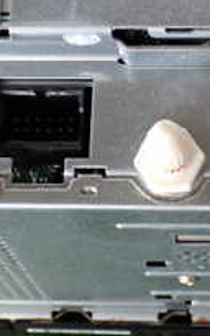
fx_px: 1081
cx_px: 161
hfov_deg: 11.1
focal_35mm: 118
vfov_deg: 17.6
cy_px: 75
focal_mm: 6.83
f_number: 2.7
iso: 500
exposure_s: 1/40
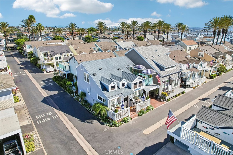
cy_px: 78
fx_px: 142
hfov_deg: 78.6
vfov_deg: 57.2
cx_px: 116
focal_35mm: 22
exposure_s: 1/3200
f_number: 2.8
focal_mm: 8.4
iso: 140
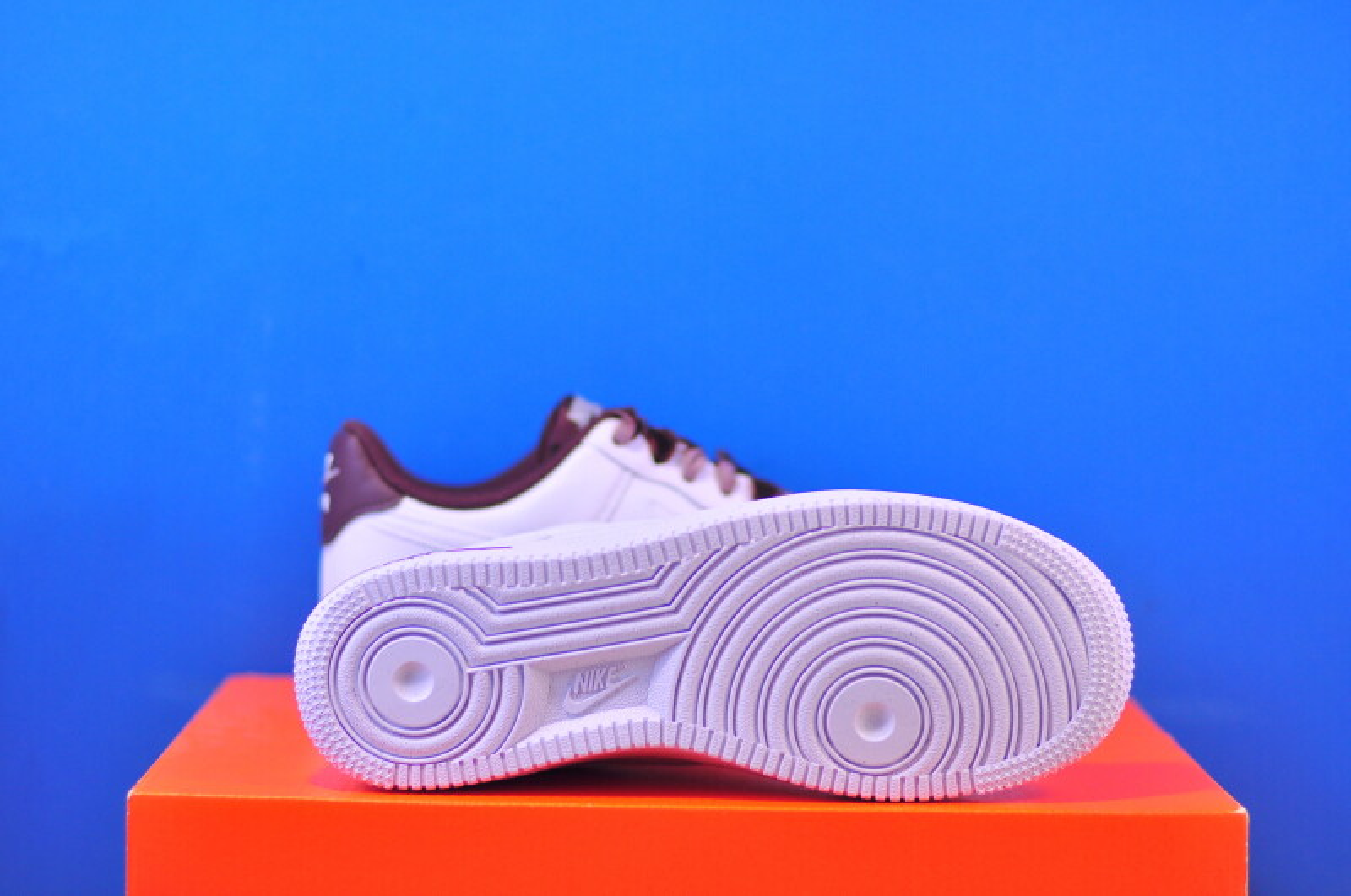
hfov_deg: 27.0
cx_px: 676
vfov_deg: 18.1
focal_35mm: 75
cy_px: 448
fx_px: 2811
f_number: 2
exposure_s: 1/320
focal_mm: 50
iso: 250
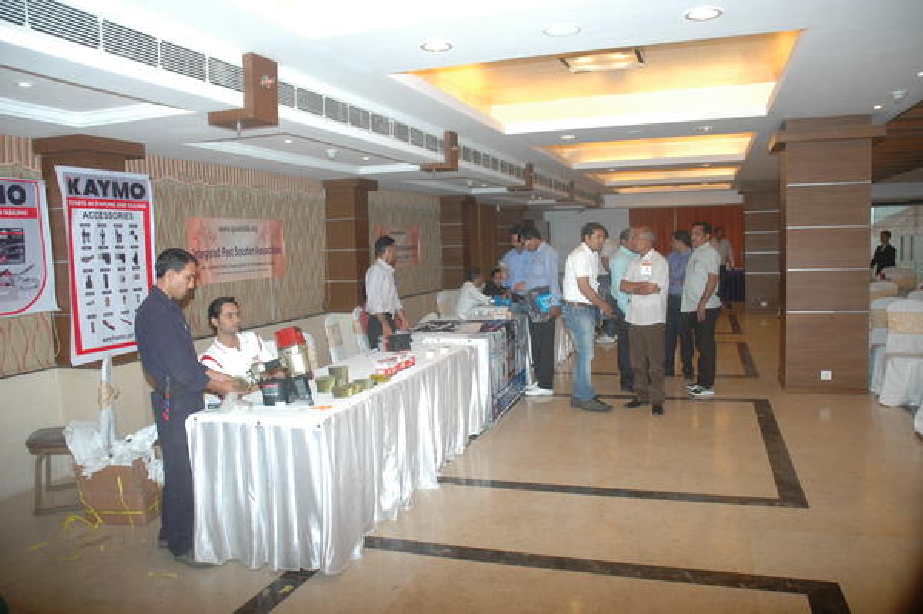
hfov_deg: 67.4
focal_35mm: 27
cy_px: 307
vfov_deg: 47.9
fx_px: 692
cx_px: 462
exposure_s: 1/60
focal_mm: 18
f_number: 4.5
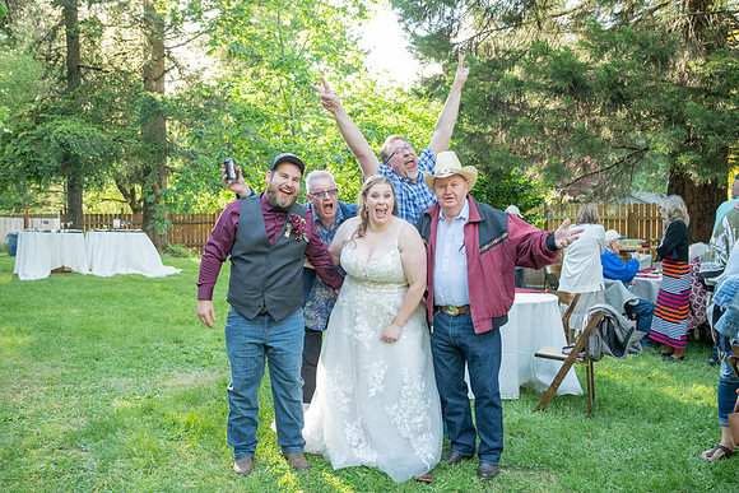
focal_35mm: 32
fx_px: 657
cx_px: 370
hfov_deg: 58.7
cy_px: 246
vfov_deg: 41.1
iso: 1250
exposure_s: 1/320
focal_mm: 32
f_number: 4
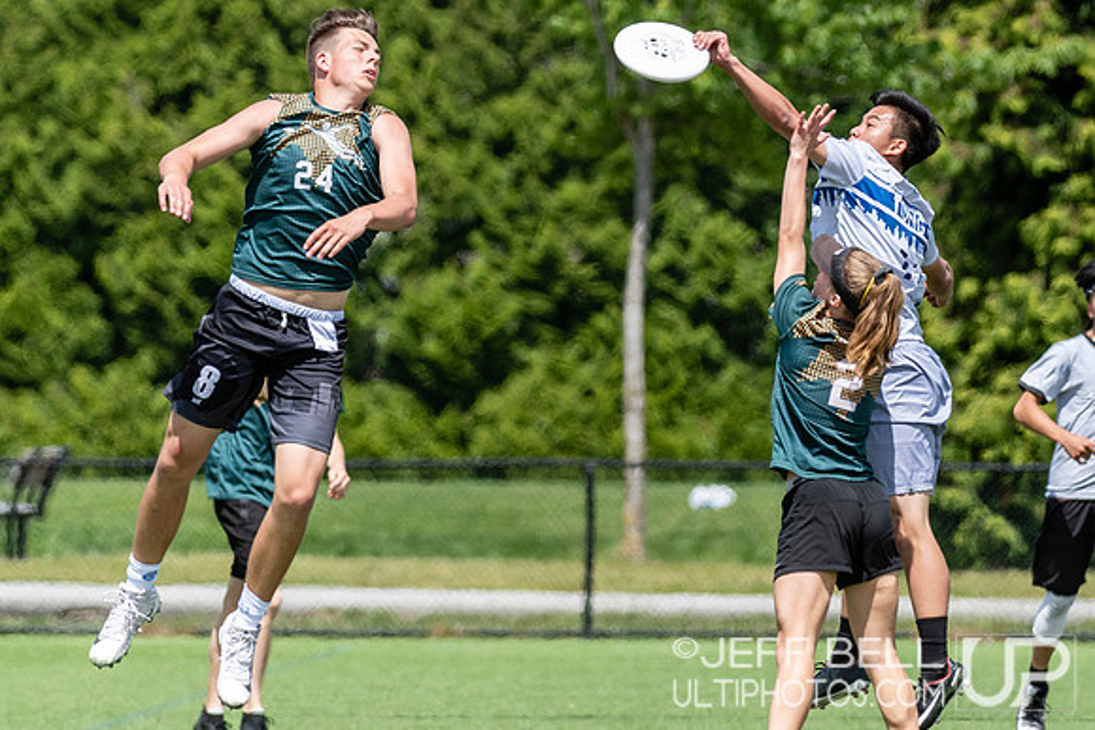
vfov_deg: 2.8
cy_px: 223
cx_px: 690
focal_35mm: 500
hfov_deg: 4.1
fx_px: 15197
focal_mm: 220
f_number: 4
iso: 250
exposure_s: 1/1600
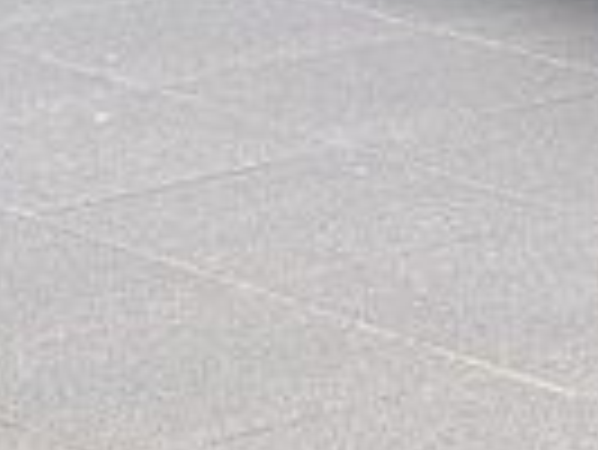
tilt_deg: -6.0
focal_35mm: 313
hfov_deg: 6.2
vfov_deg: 4.6
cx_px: 1097
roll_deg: +0.8
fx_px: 5412
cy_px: -630
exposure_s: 1/122
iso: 64
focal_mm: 6
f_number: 2
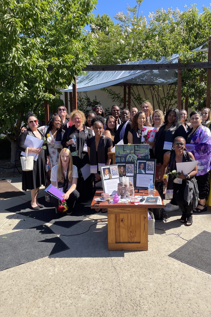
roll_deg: +1.5
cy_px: 156
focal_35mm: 28
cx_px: 119
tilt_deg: -6.8
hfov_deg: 46.3
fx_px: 246
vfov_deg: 65.5
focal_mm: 4.2
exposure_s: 1/1171
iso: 32
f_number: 1.6
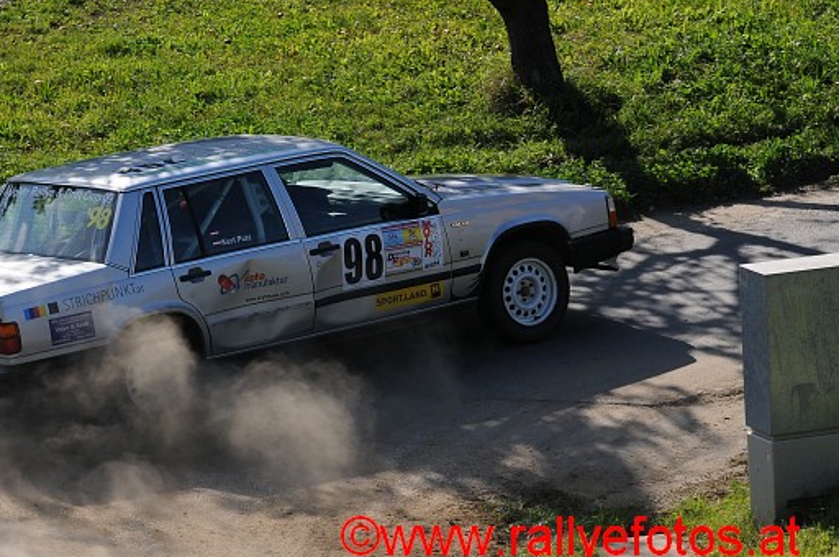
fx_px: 5237
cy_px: 251
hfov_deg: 9.2
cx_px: 318
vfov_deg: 6.1
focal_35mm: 225
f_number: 10
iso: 250
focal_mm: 120
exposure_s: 1/320
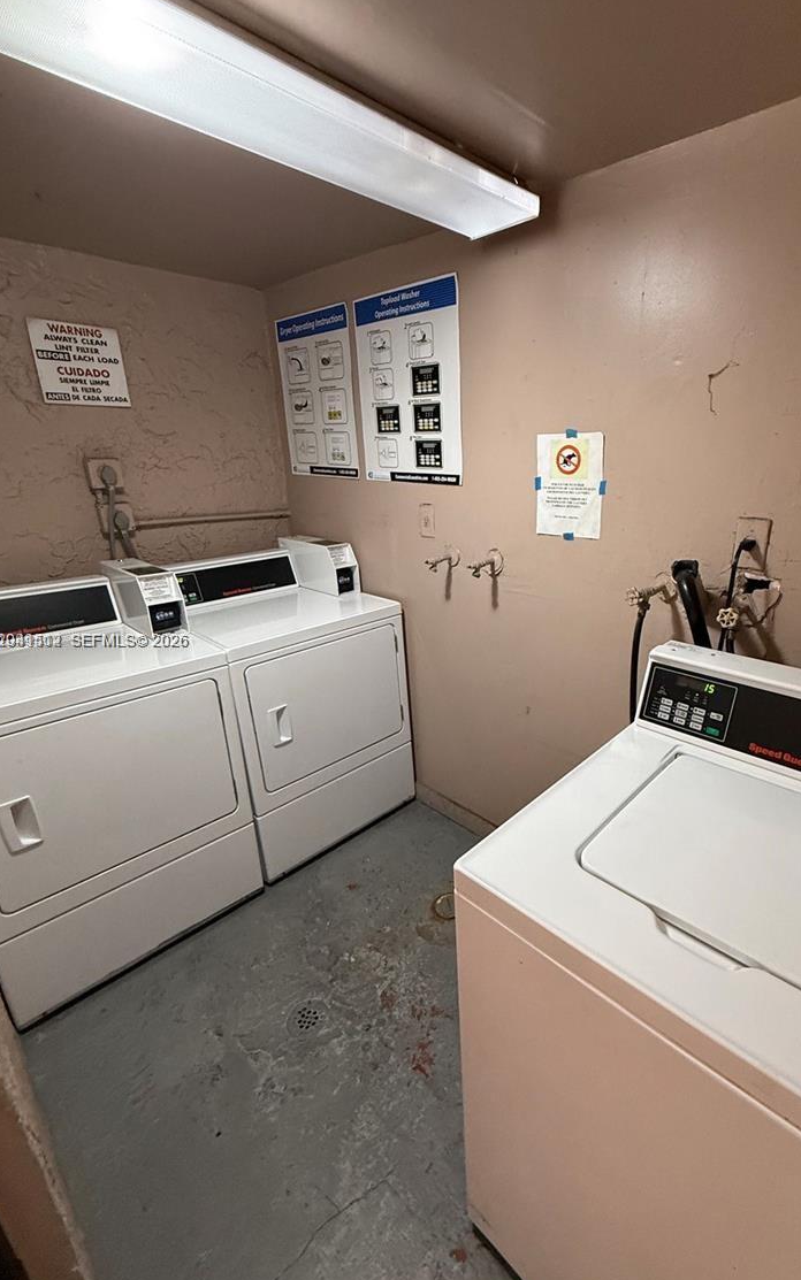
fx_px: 559
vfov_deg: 97.8
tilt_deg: -18.1
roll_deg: +0.4
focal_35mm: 16
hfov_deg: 70.3
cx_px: 493
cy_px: 642
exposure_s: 1/60
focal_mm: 2.22
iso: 320
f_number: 2.2
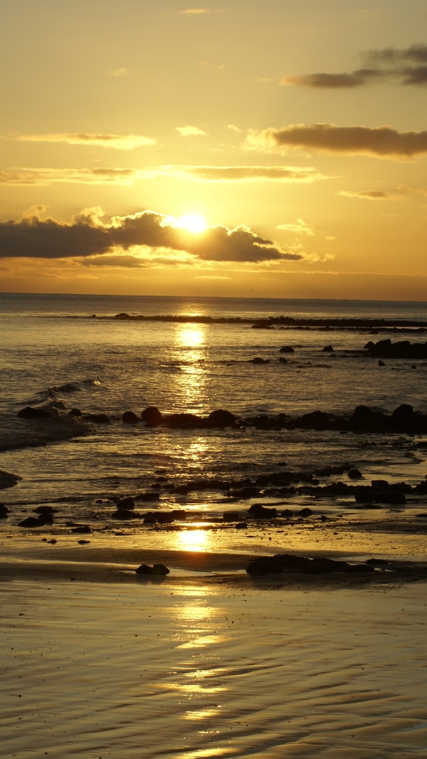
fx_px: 2678
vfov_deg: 16.1
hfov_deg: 9.1
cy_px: 396
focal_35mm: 133
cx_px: 182
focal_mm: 70
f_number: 11
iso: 100
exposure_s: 1/200
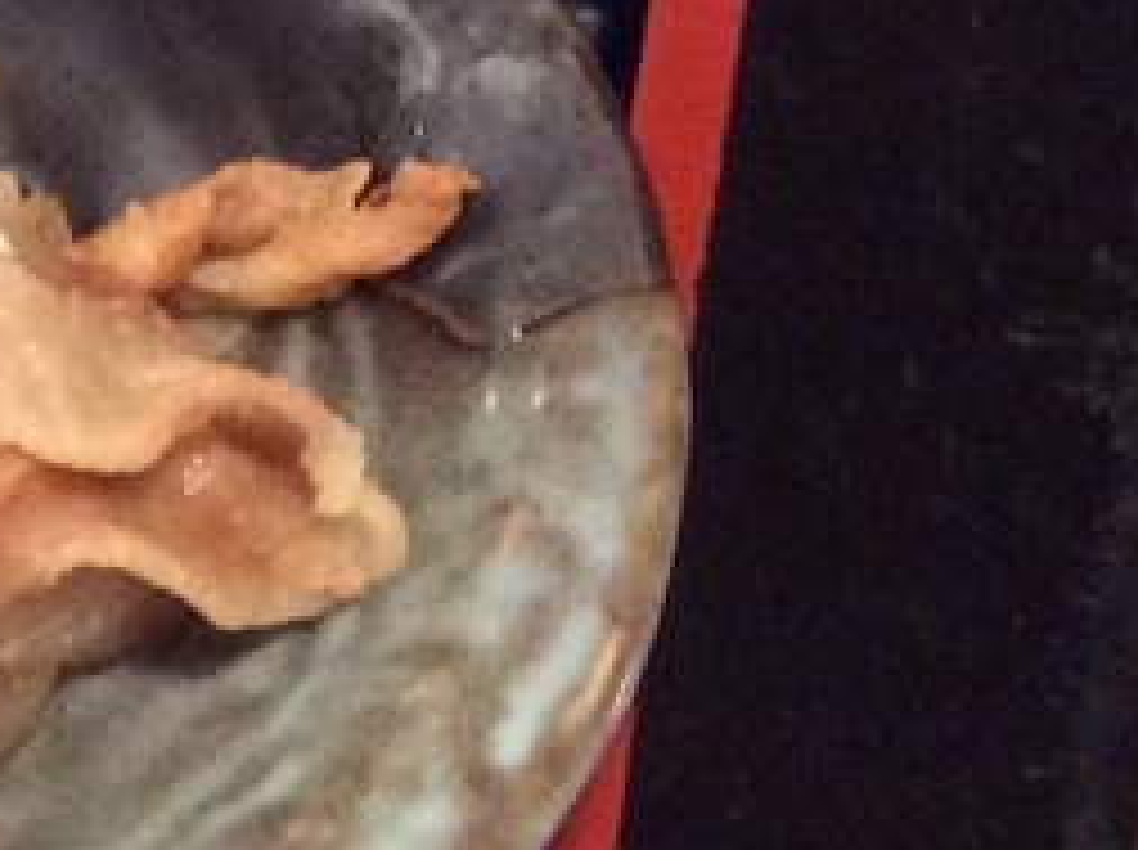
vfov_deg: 9.7
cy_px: 747
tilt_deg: -66.1
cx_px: -1475
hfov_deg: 11.2
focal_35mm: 152
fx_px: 4990
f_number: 2.4
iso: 250
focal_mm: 3.3
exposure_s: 1/20
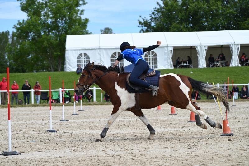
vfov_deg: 10.9
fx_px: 864
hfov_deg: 16.4
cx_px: 124
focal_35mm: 125
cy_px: 83
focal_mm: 125
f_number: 5.6
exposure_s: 1/1250
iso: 250
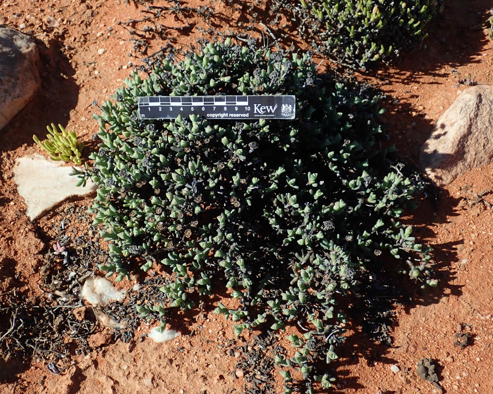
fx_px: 642
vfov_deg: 34.1
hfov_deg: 42.0
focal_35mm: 44
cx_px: 229
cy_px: 204
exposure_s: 1/160
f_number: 7.1
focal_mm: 6.42
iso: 100
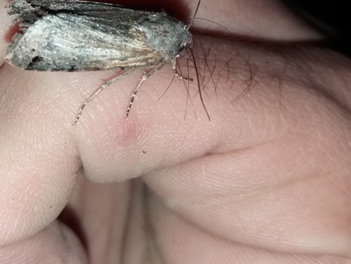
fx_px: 598
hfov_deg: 32.6
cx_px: 151
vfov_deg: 24.4
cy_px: 50
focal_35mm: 59
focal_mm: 3.7
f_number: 1.9
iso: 64
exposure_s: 1/715
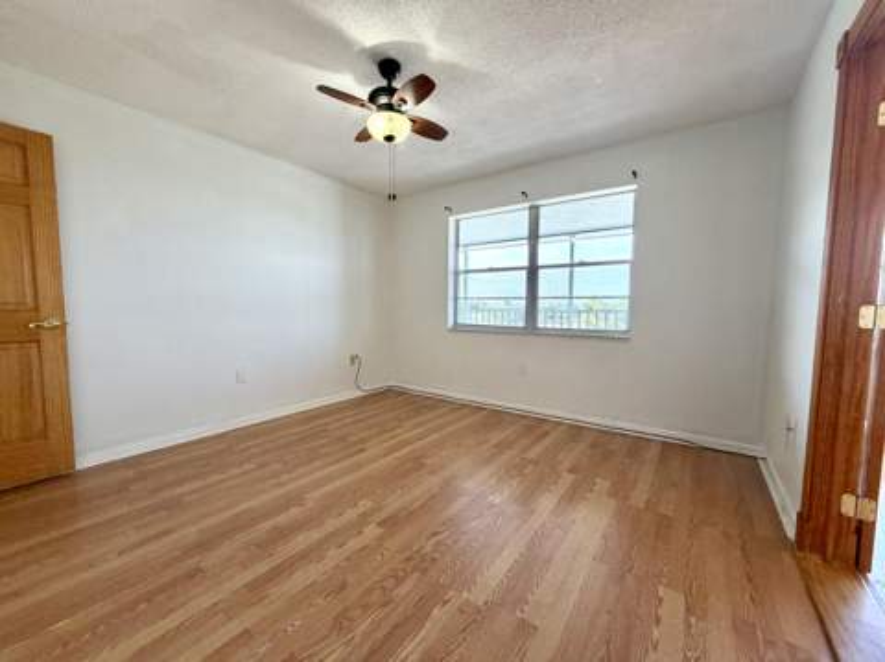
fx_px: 358
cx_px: 442
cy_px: 331
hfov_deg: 102.1
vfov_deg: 85.6
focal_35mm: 14
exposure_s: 1/120
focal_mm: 2.22
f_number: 2.2
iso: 250
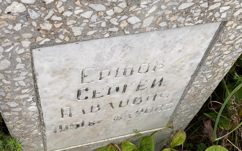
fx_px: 369
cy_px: 88
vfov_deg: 23.1
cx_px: 121
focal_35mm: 56
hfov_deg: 36.3
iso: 20
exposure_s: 1/255
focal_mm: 6
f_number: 2
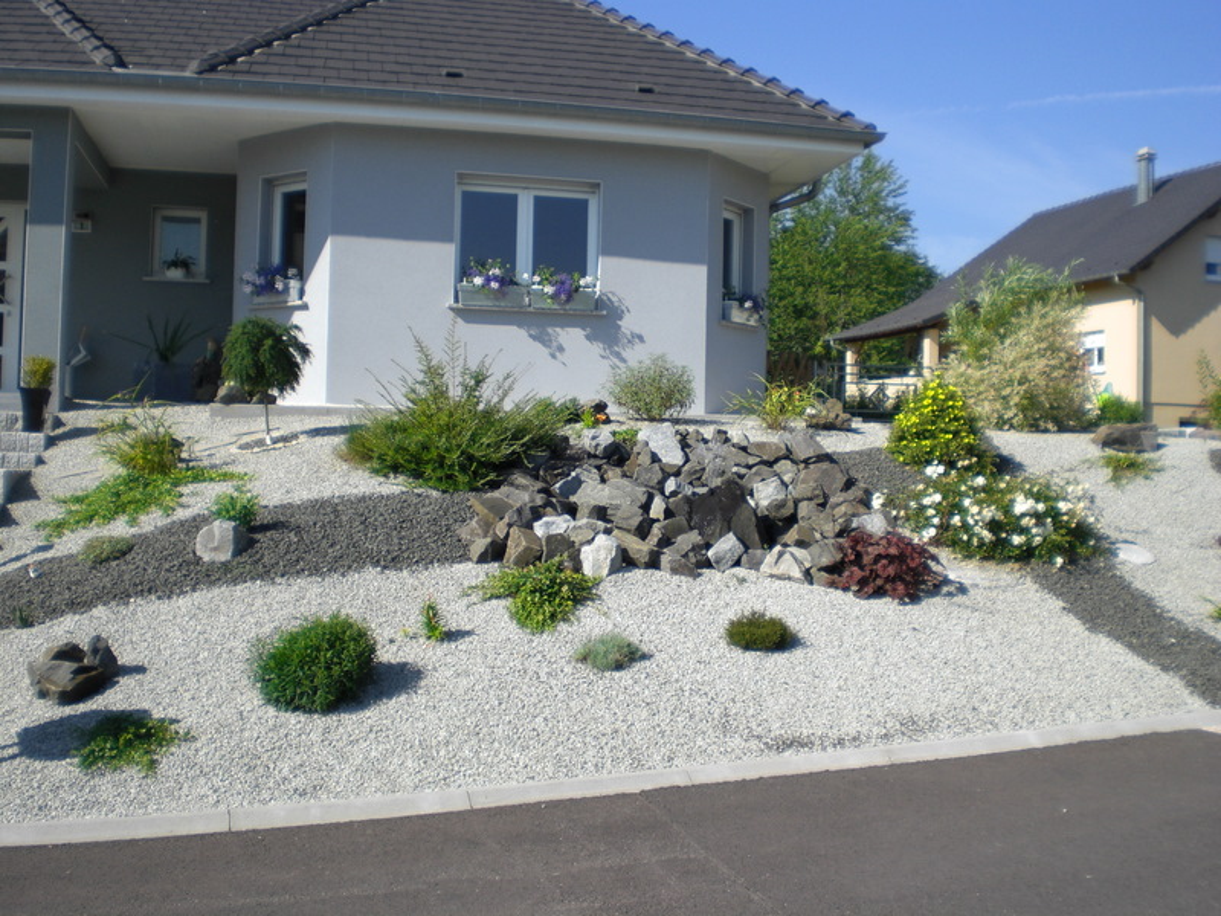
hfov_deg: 49.0
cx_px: 610
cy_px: 458
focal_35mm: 38
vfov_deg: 37.7
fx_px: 1340
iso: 50
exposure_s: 1/500
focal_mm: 6.3
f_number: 3.1
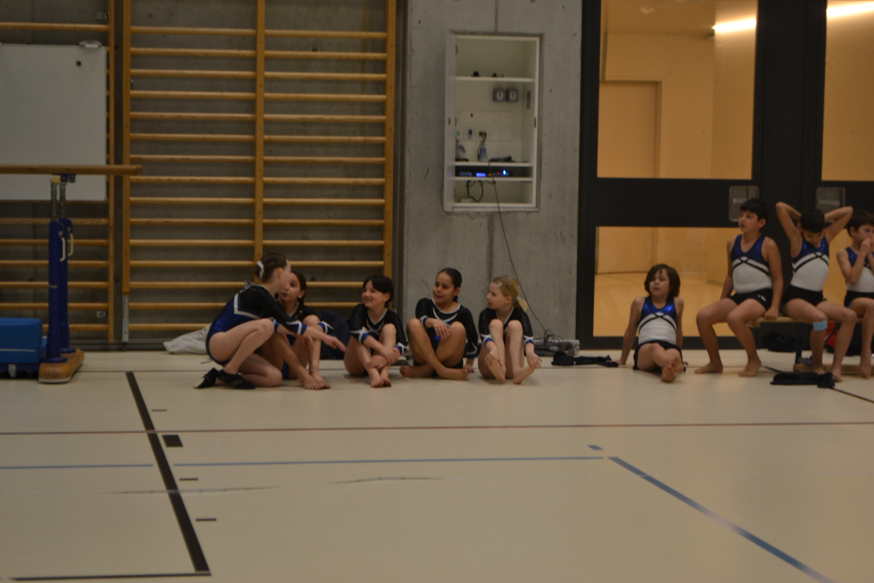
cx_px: 437
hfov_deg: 24.6
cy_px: 292
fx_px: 2003
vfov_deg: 16.6
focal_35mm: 82
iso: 450
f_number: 5.6
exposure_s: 1/60
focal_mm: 55
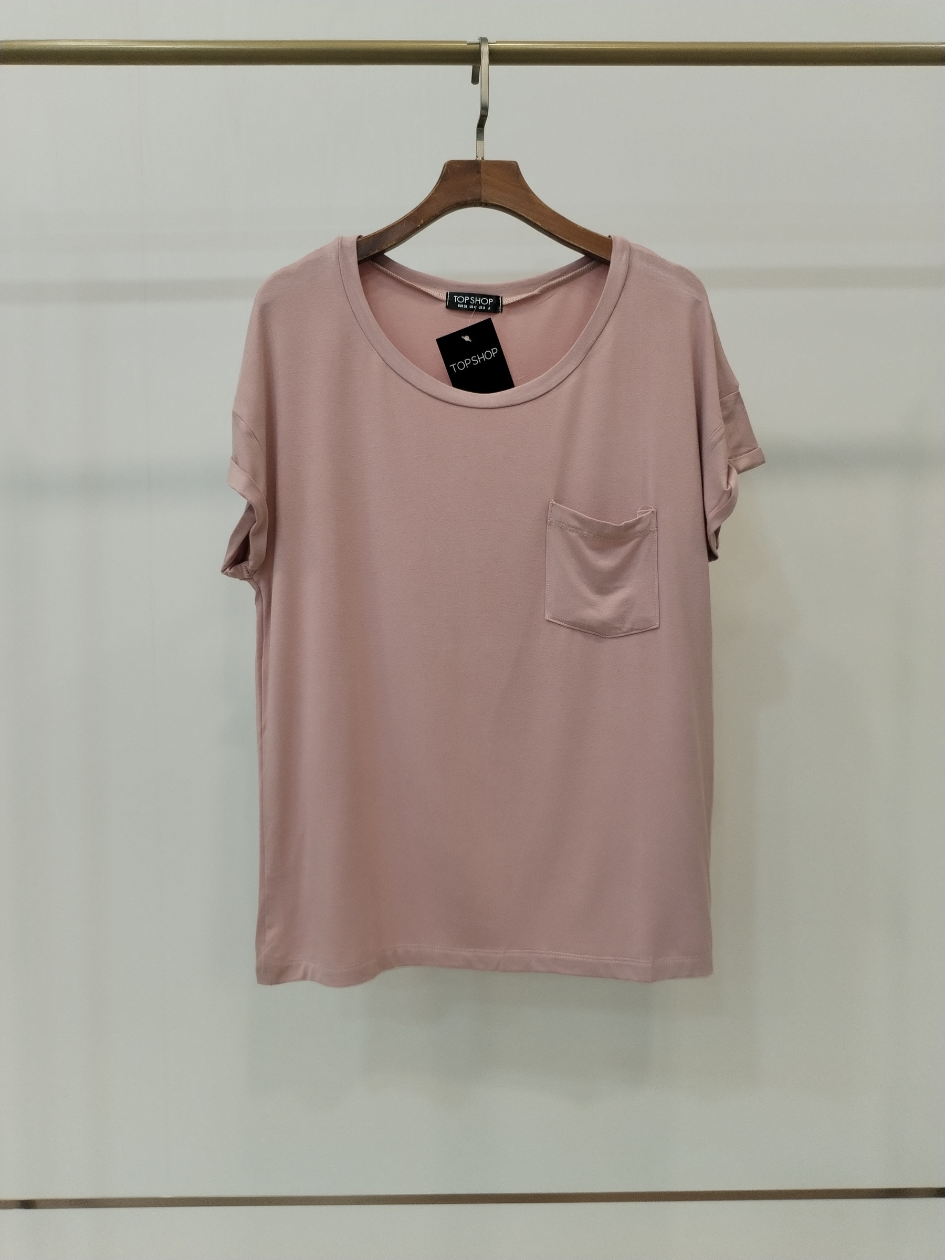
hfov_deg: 48.2
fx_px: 1056
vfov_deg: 61.7
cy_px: 630
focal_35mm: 29
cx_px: 472
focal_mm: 4.75
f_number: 1.8
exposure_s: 1/60
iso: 257
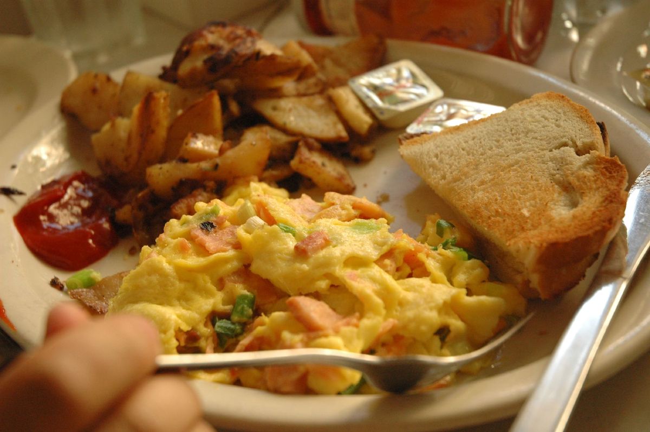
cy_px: 216
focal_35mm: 69
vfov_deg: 19.7
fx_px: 1244
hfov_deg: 29.3
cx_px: 325
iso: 800
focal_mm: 46
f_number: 4.5
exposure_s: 1/90
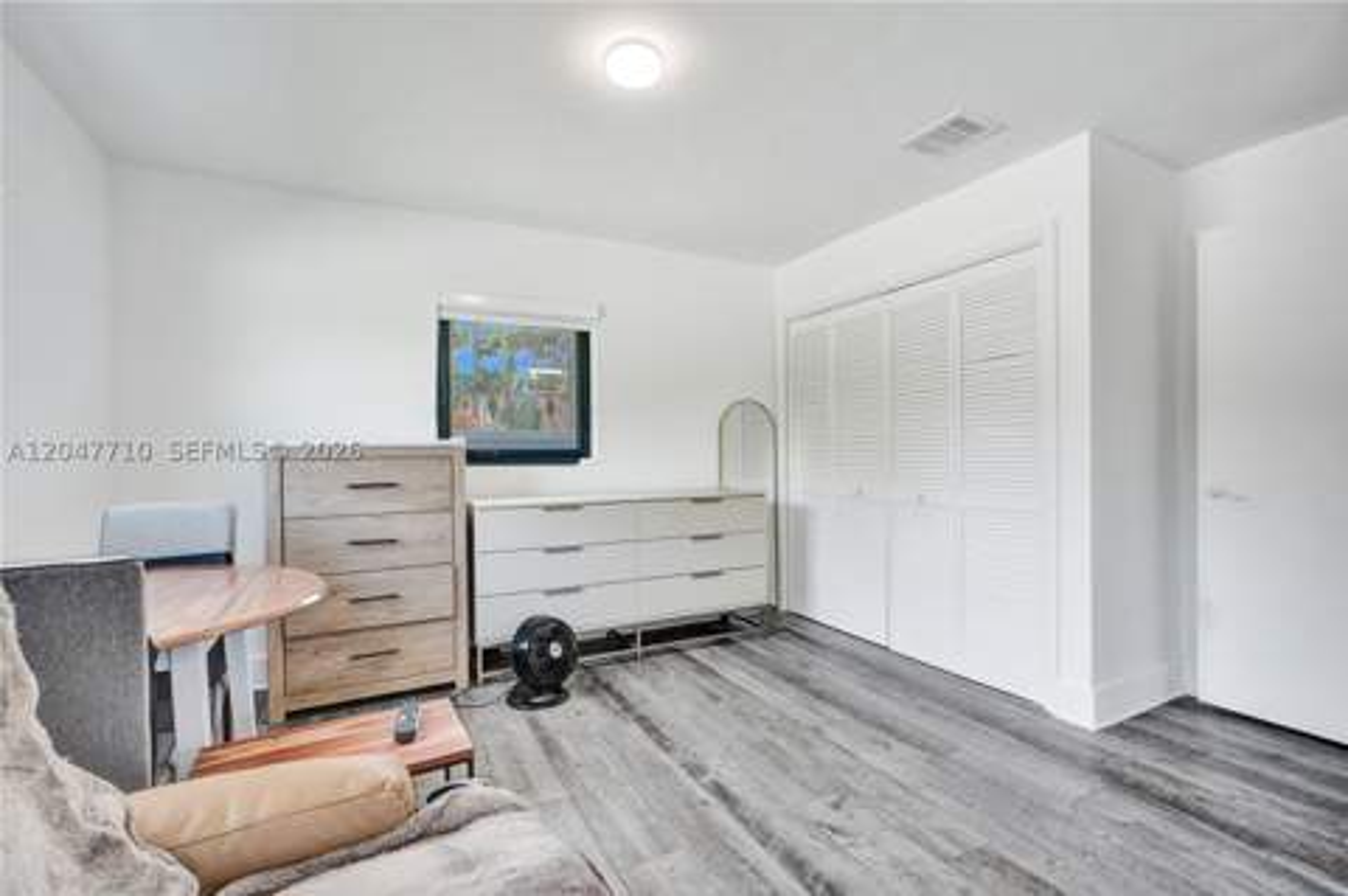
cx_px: 674
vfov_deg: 73.6
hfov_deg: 96.8
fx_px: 598
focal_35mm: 16
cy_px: 448
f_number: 4
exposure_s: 1/160
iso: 320
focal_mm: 16
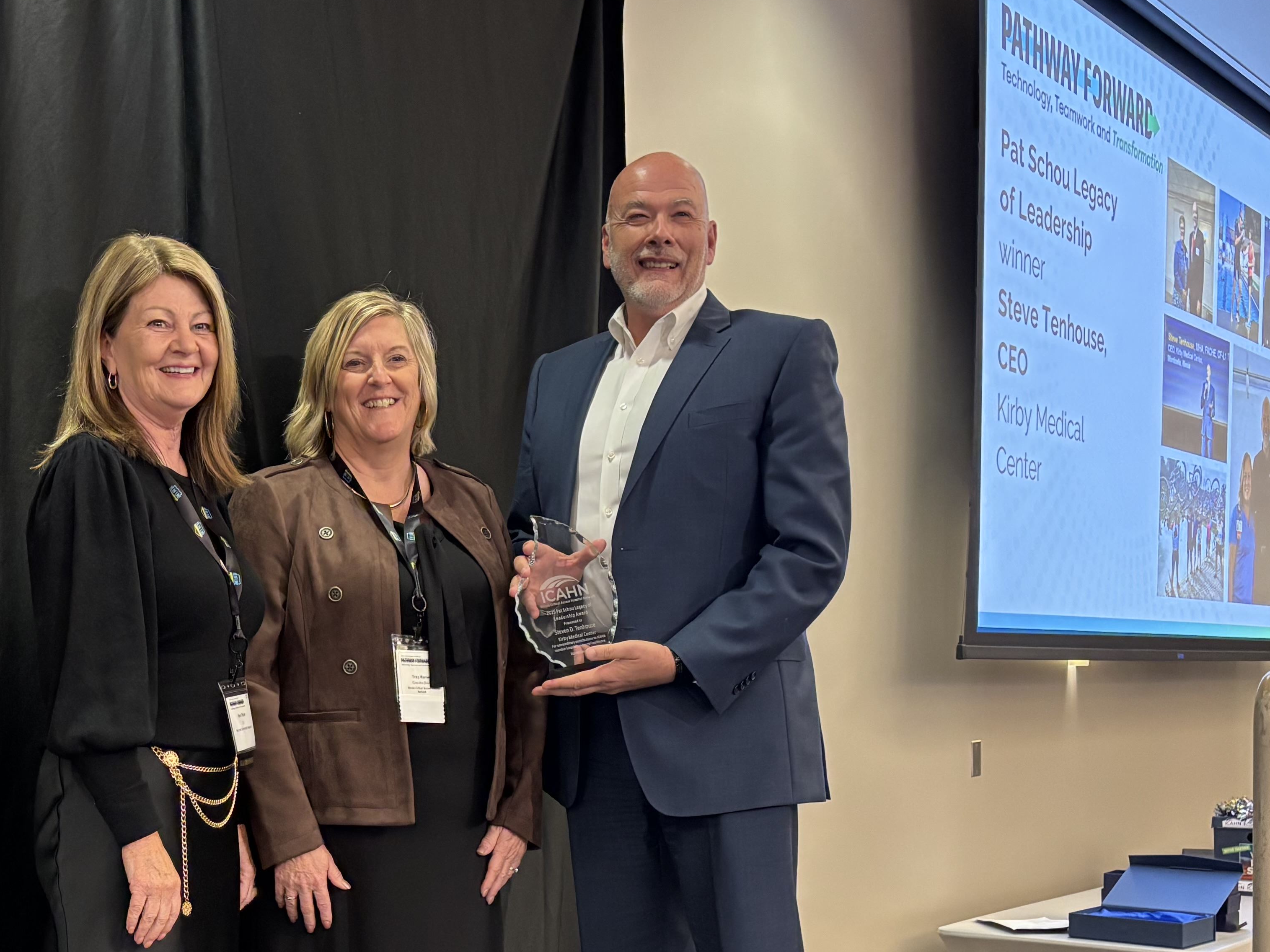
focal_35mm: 49
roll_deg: +1.4
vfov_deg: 29.1
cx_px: 324
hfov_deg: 38.0
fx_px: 1798
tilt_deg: -3.3
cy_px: 737
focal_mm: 5.96
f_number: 1.6
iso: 500
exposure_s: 1/60
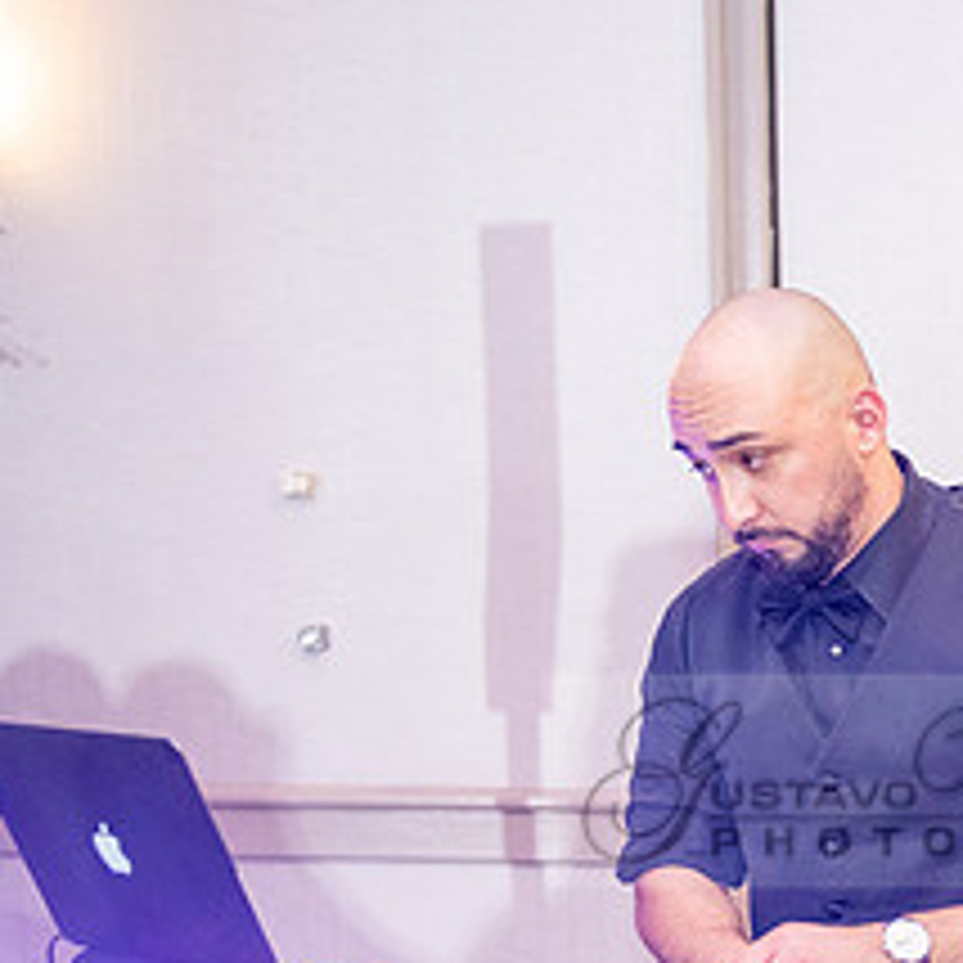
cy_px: 781
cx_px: 936
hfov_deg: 20.3
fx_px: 2612
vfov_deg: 20.6
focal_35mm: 83
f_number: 2.8
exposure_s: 1/125
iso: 1600
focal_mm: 36
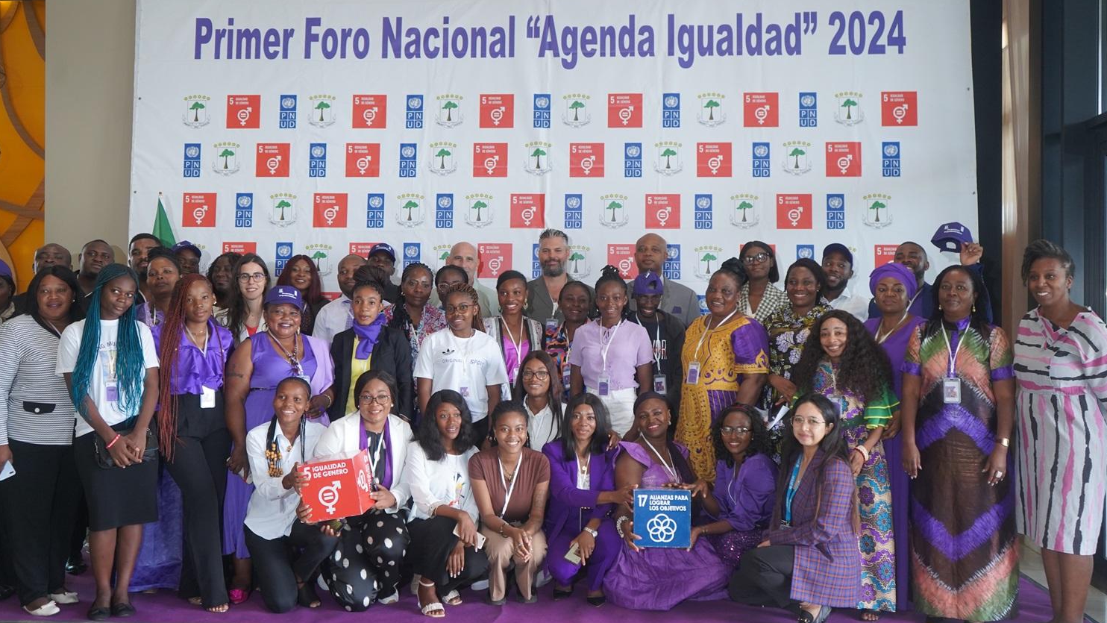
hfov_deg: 55.3
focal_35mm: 36
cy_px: 307
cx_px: 556
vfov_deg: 32.8
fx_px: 1057
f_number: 4
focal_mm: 34
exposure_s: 1/160
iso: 1600
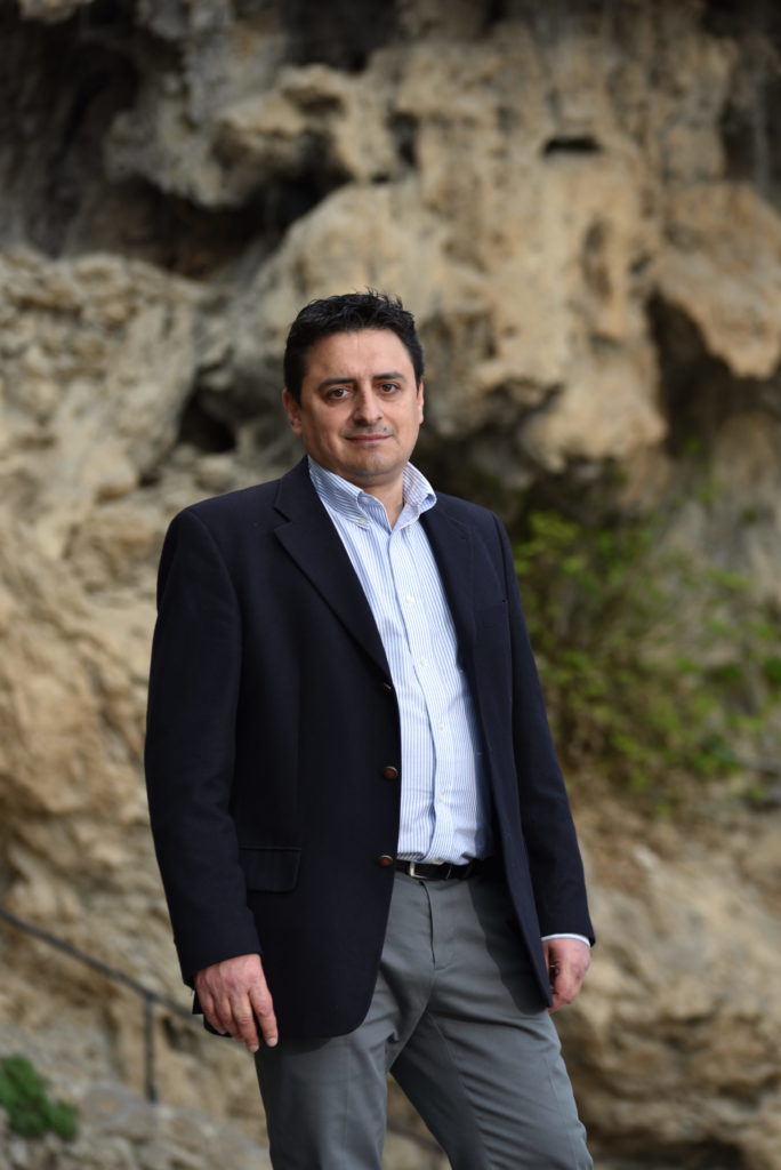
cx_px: 390
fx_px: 3412
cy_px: 585
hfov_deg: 13.1
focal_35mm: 105
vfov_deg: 19.4
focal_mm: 105
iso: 200
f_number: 4.5
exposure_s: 1/160
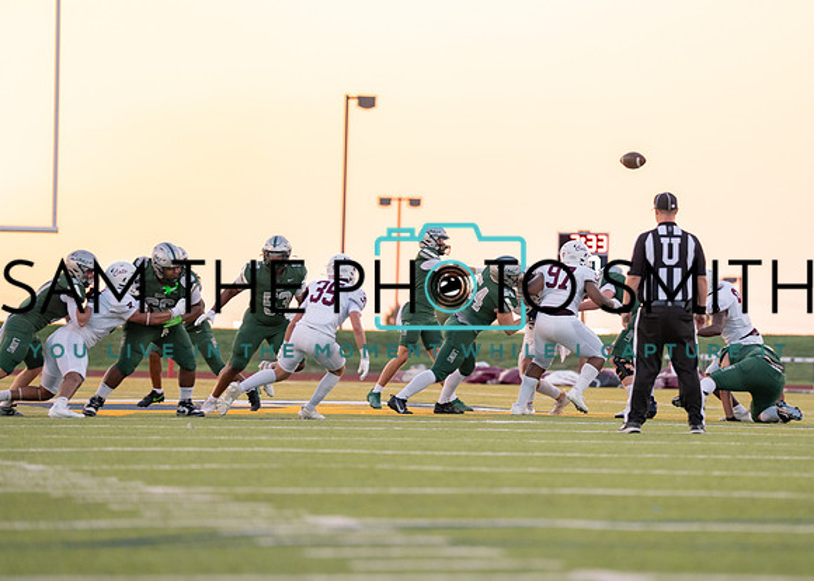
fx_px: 5770
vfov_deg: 5.8
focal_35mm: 250
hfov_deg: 8.1
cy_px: 279
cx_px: 479
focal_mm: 200
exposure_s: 1/1250
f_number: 2.8
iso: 640
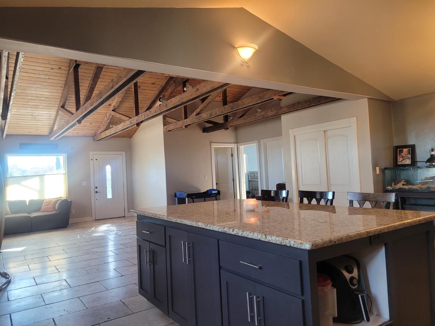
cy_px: 163
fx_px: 327
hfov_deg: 67.3
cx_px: 218
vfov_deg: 53.1
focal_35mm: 26
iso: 200
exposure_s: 1/60
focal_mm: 5.4
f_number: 1.8
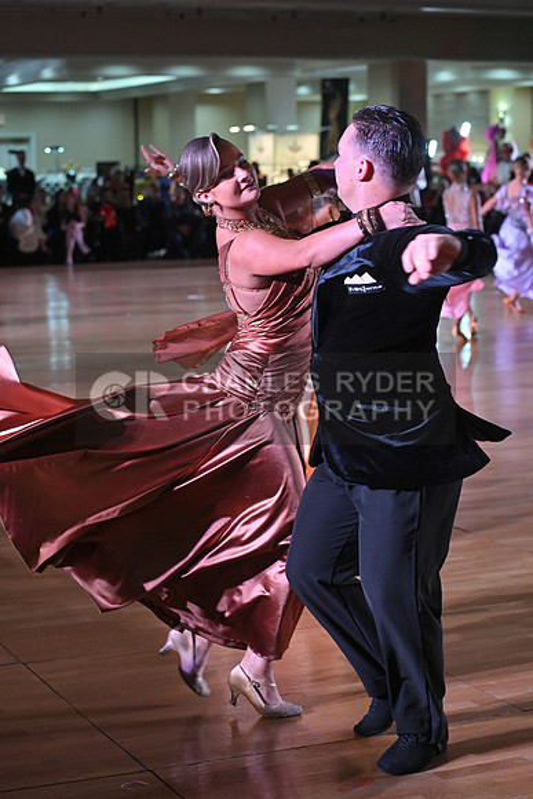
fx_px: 1775
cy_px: 400
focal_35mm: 80
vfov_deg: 25.4
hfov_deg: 17.1
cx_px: 266
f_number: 5
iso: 4000
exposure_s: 1/400
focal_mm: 80
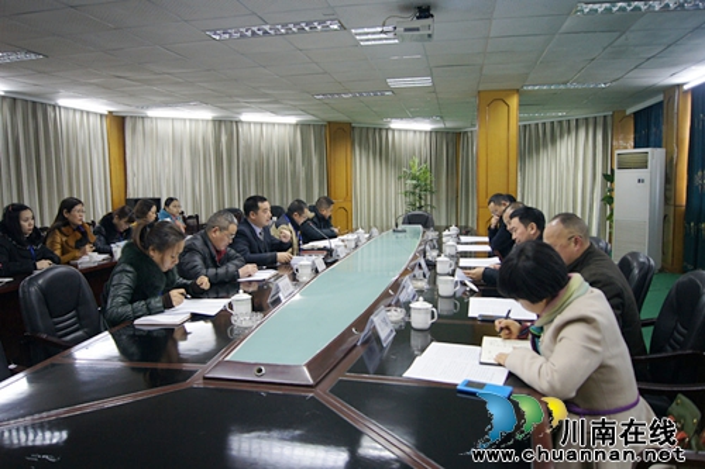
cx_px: 352
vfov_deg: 47.9
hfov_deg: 67.4
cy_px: 234
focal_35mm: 27
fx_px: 529
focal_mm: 18
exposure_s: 1/30
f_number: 3.5
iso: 500
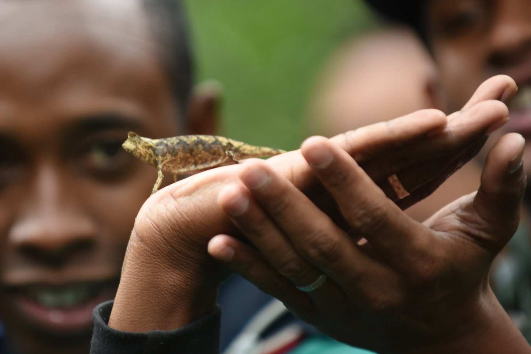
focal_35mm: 279
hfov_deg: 7.4
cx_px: 166
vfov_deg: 4.9
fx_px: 4114
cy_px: 140
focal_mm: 200
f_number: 2.8
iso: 800
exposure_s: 1/60
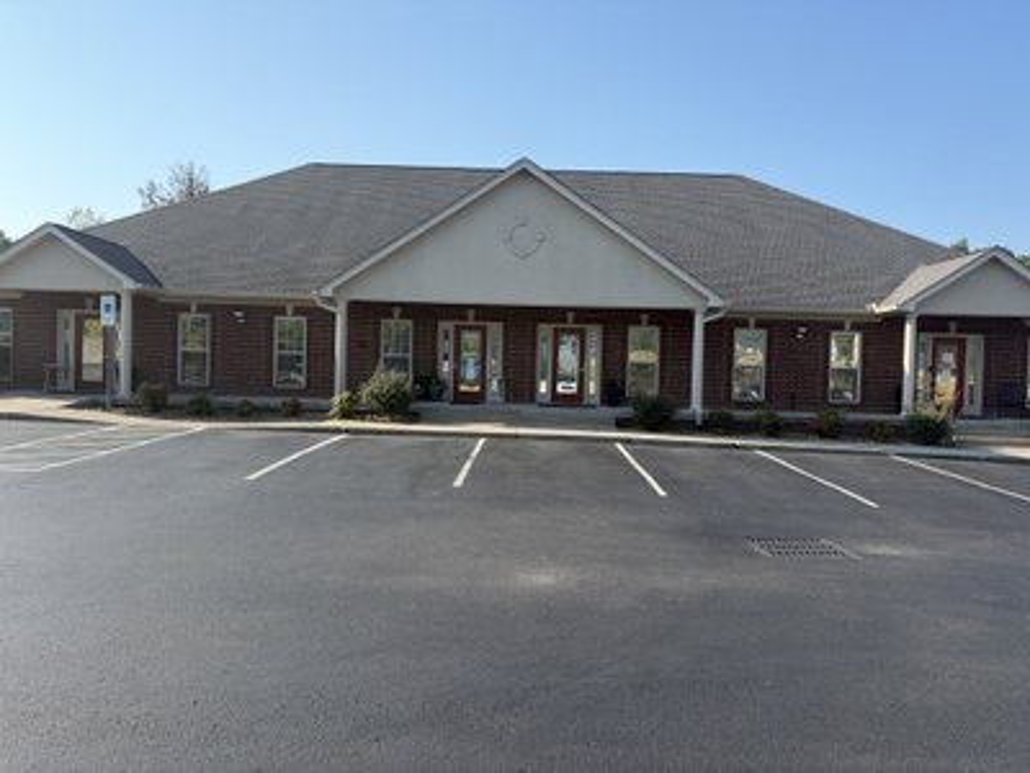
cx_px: 515
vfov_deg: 53.1
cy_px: 386
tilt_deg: -2.7
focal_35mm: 26
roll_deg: -0.9
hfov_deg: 67.3
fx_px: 774
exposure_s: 1/2141
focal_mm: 5.96
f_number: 1.6
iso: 50
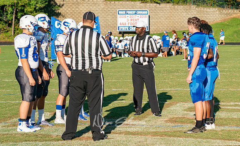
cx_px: 139
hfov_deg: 15.8
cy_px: 52
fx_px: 866
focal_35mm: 133
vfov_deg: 9.6
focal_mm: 100
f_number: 5.6
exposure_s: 1/1000
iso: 160
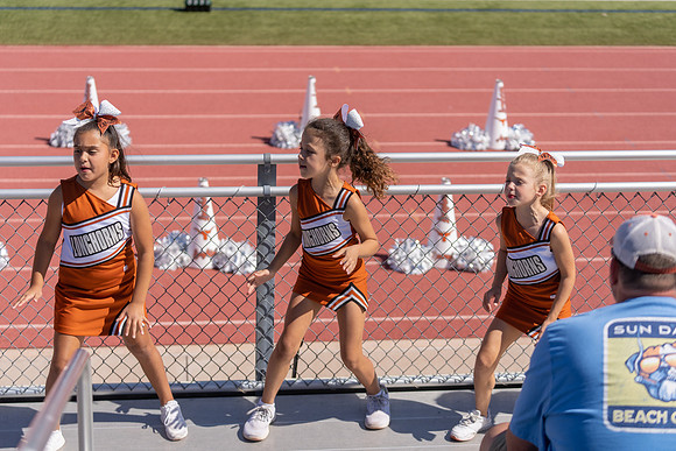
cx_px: 338
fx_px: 1352
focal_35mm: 72
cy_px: 226
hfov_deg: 28.1
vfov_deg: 18.9
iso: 100
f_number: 2.8
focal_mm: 72
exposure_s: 1/2500
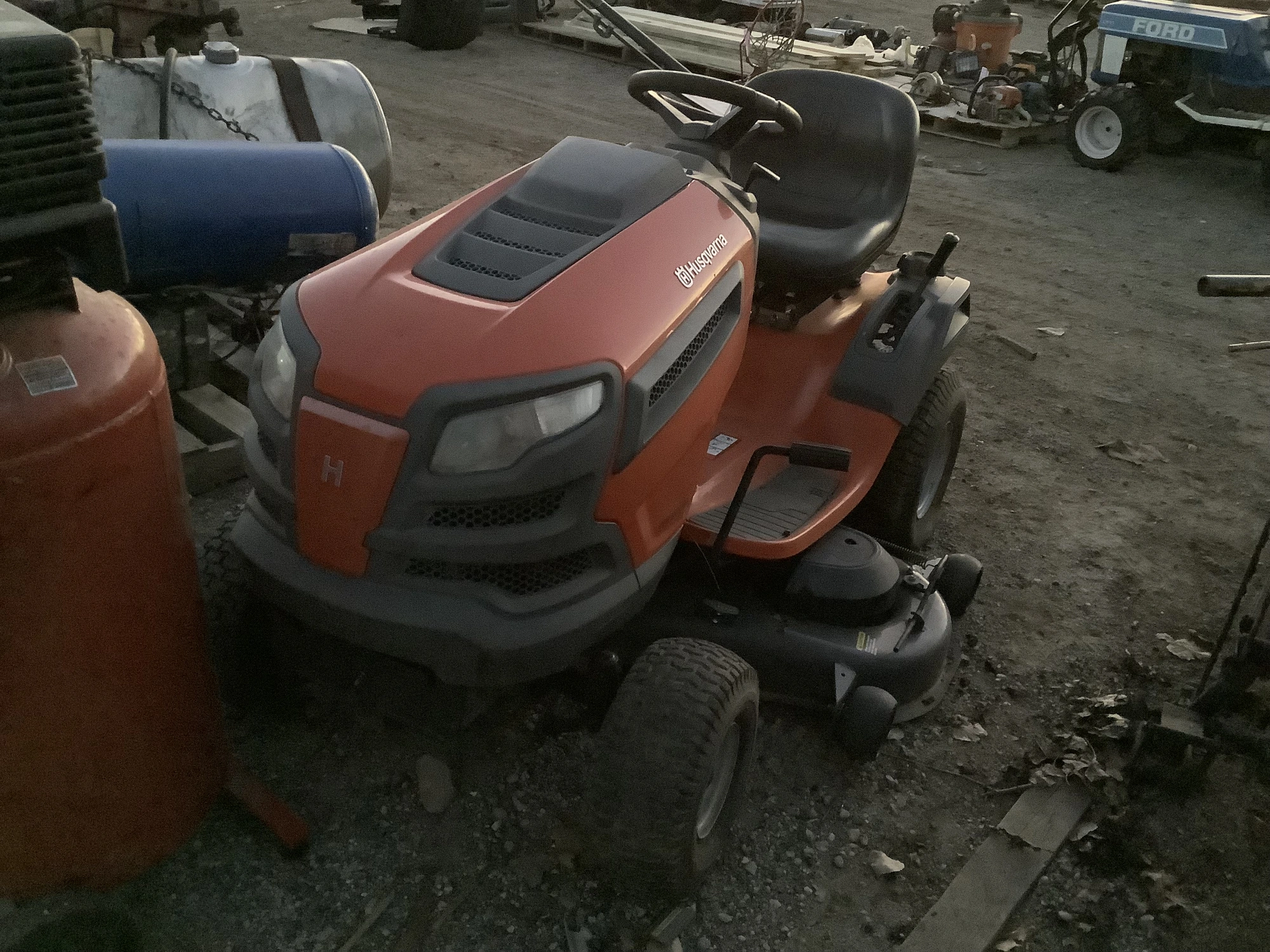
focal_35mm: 31
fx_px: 1137
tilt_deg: -27.4
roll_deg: -3.5
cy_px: 476
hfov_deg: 58.4
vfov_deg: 45.4
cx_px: 635
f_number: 2.4
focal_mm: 3.3
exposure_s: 1/15
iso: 800
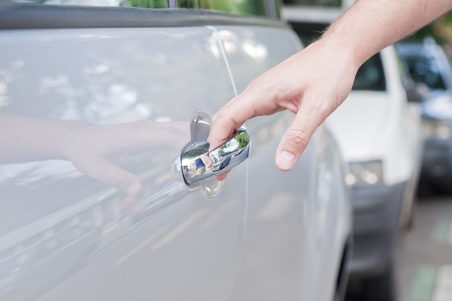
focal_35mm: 75
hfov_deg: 27.0
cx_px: 226
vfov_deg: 18.2
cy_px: 150
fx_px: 941
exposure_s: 1/200
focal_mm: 50
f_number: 4
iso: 640
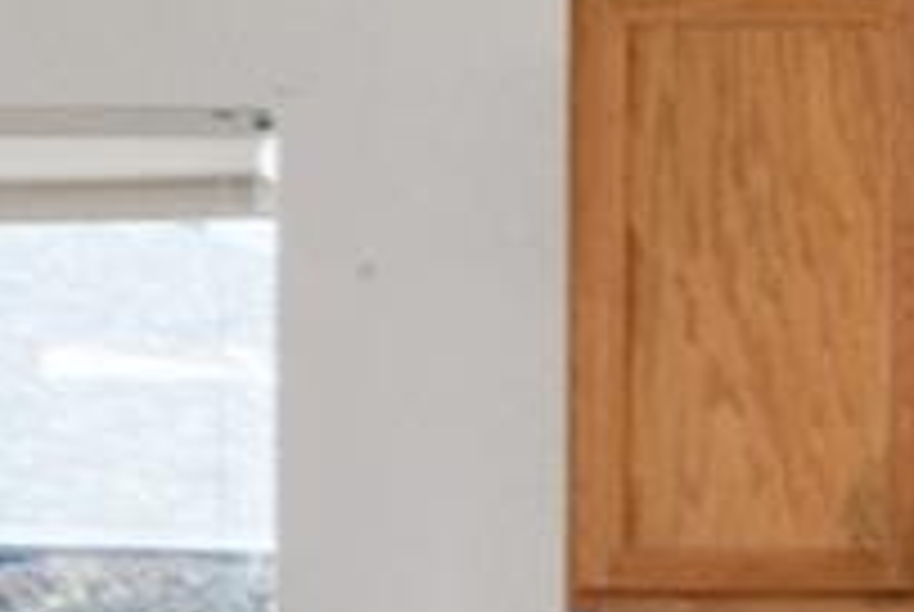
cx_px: 3273
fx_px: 3020
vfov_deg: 11.4
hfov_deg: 9.3
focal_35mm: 119
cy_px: 630
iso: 400
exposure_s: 1/60
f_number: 8
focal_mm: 15.1
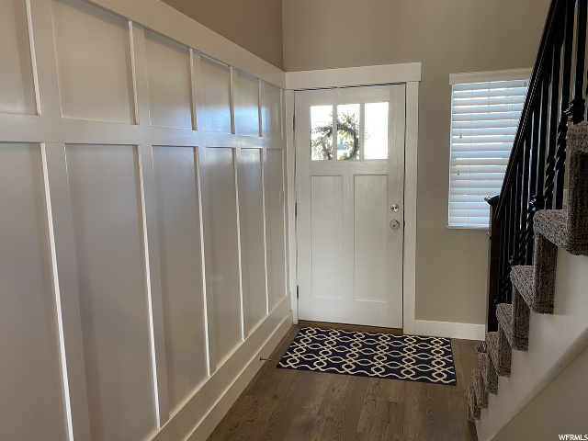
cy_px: 220
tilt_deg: -6.6
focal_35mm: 26
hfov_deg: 67.3
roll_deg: +1.3
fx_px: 442
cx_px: 294
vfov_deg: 53.1
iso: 100
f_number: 1.8
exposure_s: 1/60
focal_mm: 4.25
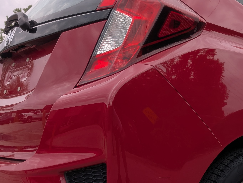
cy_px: 127
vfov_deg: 26.0
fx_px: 394
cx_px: 235
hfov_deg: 32.0
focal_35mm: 56
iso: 20
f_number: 1.68
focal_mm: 6.9
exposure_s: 1/735
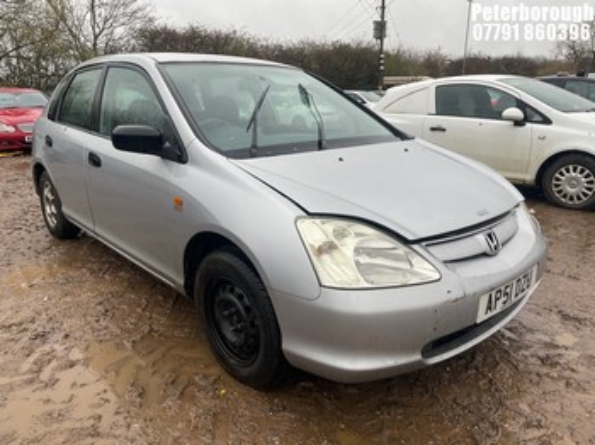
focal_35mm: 26
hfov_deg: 67.3
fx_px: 447
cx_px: 298
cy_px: 222
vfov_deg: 53.0
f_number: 1.6
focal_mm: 4.2
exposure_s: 1/122
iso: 32
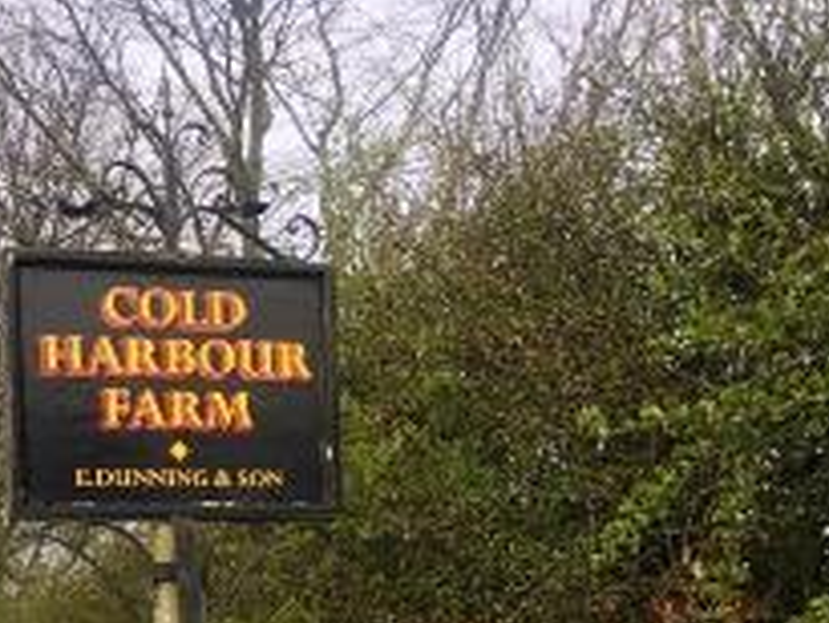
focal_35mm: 68
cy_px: 633
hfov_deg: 27.8
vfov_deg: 20.9
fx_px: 1629
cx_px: 142
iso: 25
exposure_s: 1/280
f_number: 2.4
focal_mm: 3.3
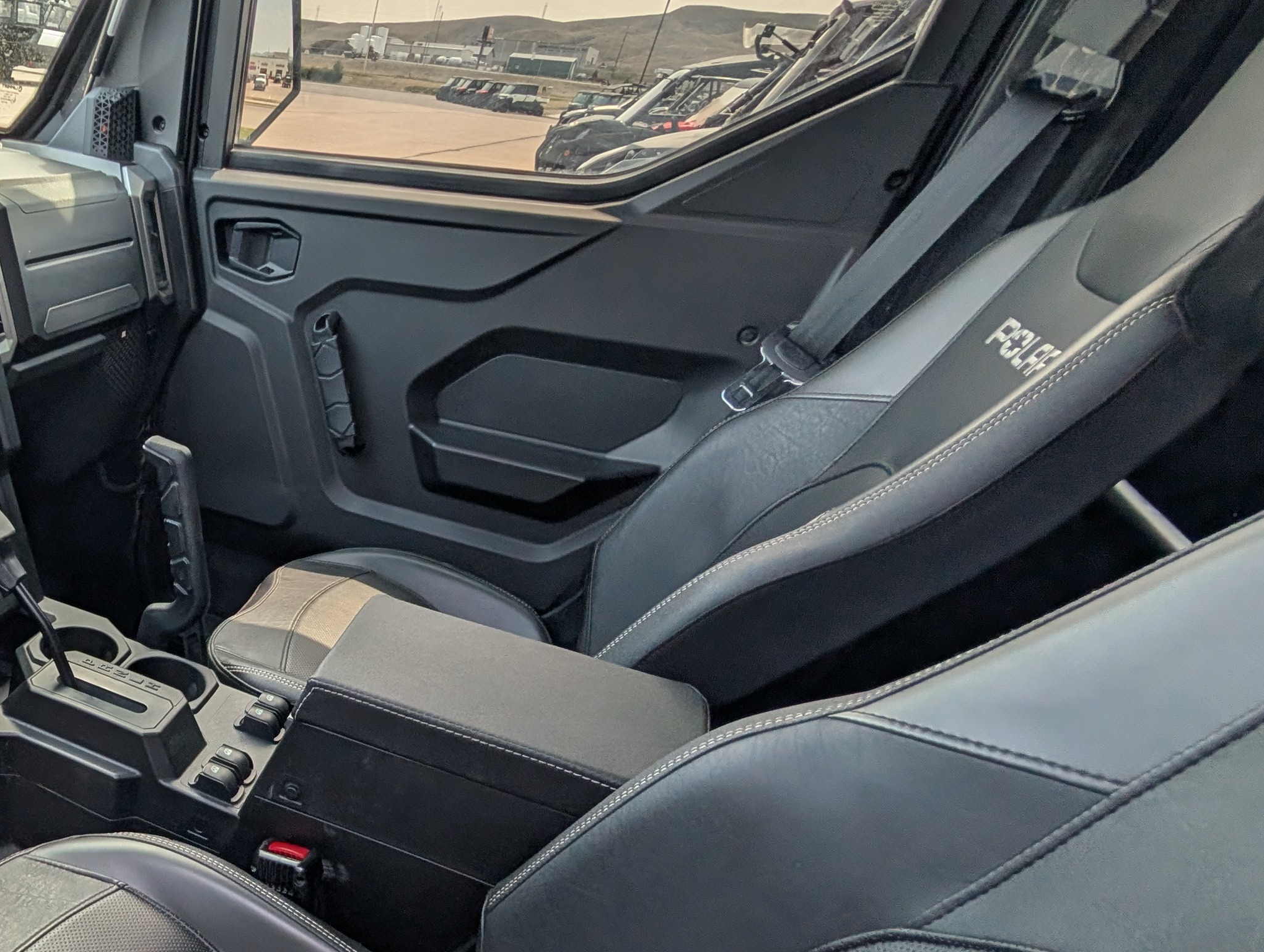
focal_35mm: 24
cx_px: 93
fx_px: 878
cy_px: 709
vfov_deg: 54.4
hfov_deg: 59.2
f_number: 1.7
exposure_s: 1/418
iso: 33
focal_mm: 2.02
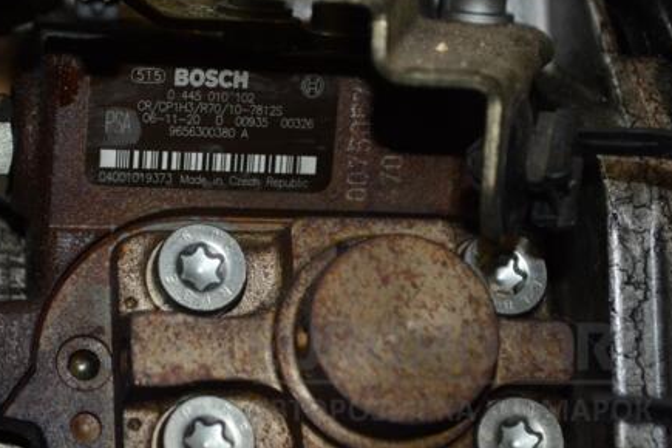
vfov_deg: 12.0
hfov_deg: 17.9
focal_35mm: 114
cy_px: 141
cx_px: 219
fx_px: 2122
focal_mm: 55
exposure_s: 1/60
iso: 1000
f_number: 7.1
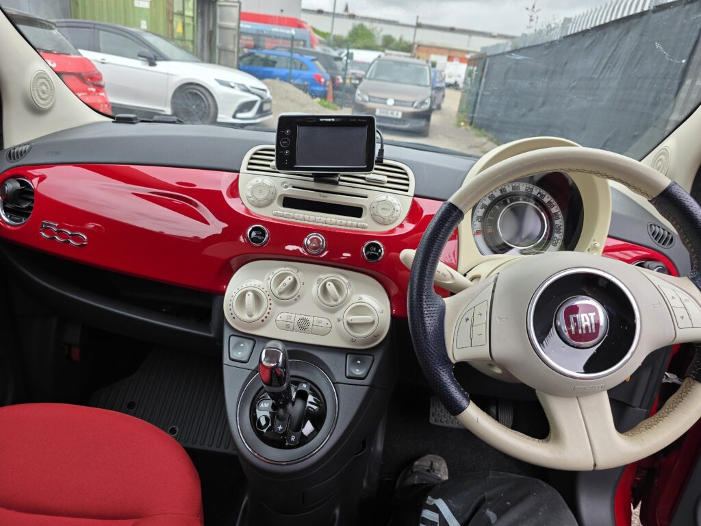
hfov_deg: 73.9
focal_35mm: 23
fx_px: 466
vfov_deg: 58.9
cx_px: 350
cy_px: 263
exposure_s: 1/616
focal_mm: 6.3
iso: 40
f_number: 1.7
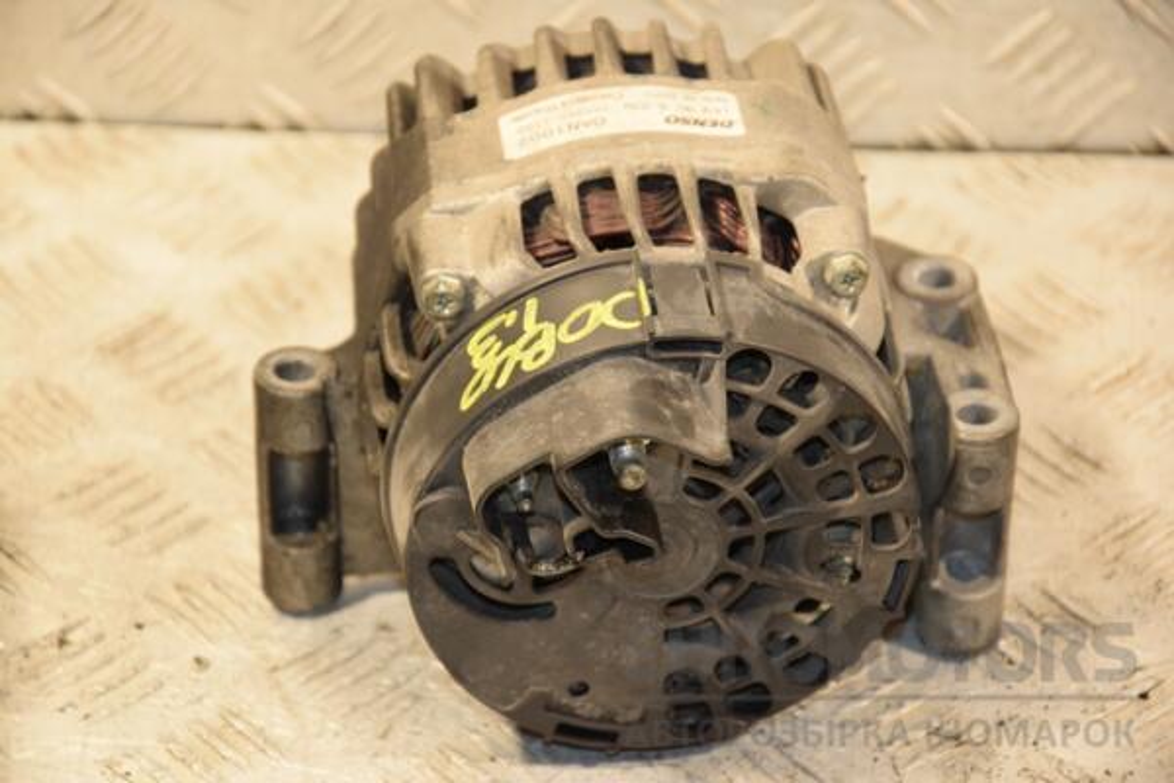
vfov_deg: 9.3
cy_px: 392
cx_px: 587
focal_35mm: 147
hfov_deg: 14.0
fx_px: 4793
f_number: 5.6
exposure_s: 1/80
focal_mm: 98
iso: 800
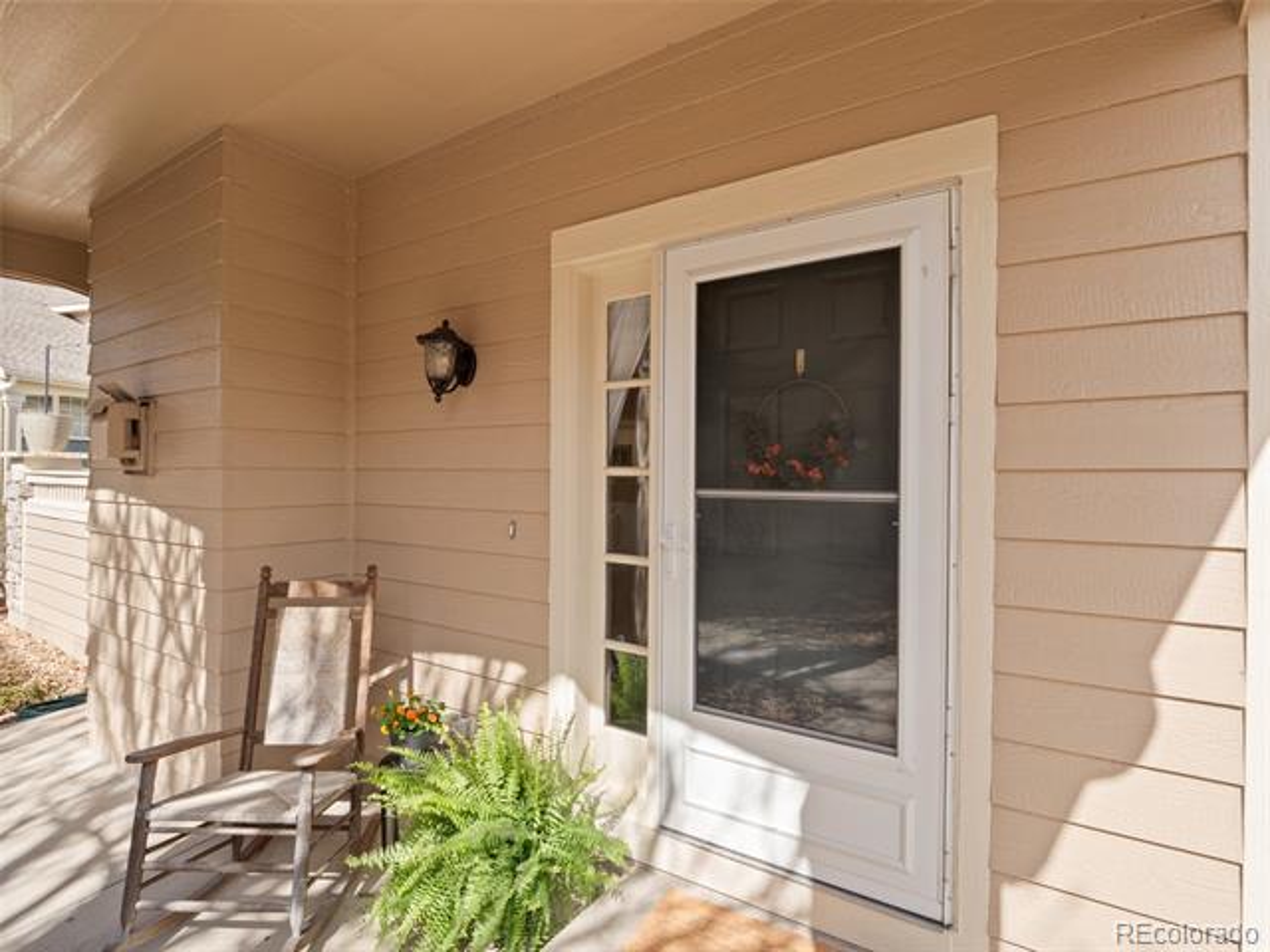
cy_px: 476
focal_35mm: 16
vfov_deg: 78.1
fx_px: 587
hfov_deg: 94.5
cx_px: 635
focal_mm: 8
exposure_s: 1/50
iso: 125
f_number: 7.1
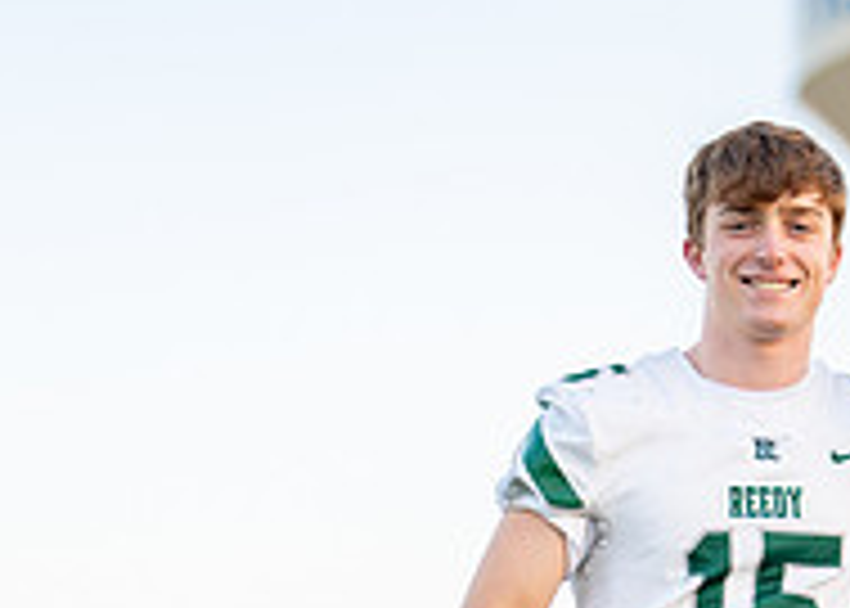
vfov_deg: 8.4
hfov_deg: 11.7
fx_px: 4104
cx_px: 859
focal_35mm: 170
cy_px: 726
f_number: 1.2
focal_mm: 50
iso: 100
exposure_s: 1/500
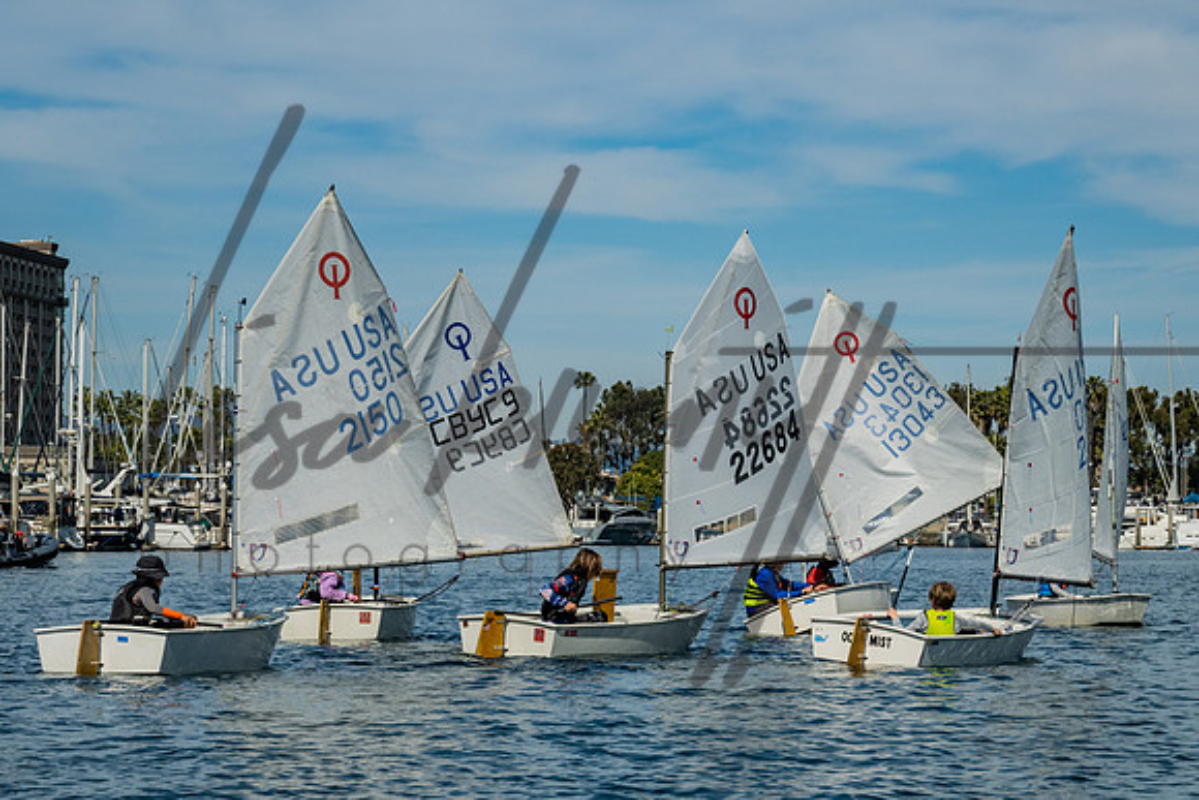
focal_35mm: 100
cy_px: 396
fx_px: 3343
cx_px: 685
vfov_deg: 13.6
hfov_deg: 20.3
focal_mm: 79
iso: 250
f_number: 10
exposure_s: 1/1000
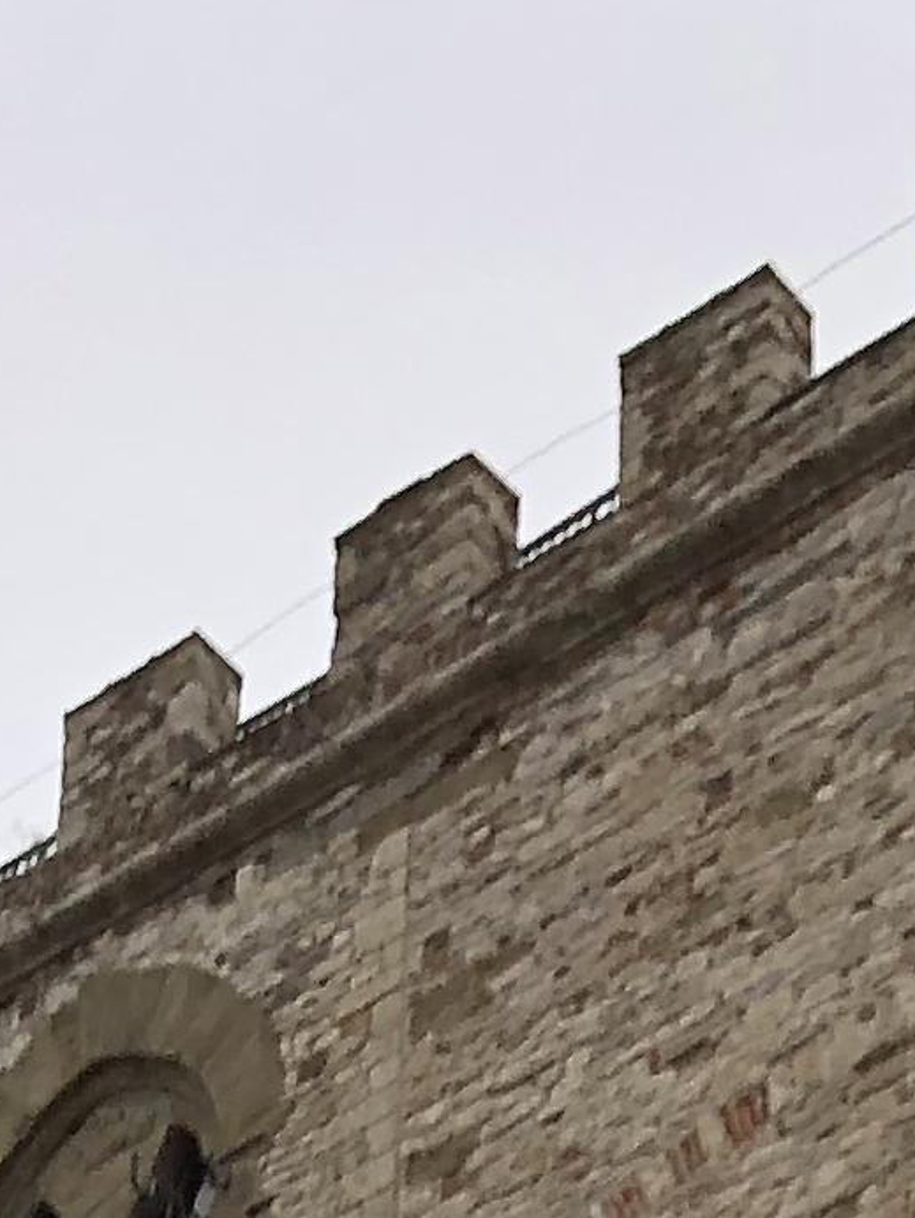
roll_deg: +1.5
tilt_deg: +25.9
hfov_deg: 9.0
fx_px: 5704
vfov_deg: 10.2
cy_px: 3150
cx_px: 1179
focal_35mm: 162
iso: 20
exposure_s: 1/1171
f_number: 1.8
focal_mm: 4
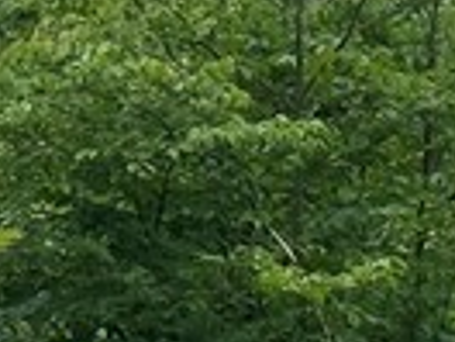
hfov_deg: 5.1
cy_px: -121
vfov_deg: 4.0
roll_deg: -0.2
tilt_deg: +1.6
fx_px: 4877
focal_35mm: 371
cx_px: 1320
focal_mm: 6.86
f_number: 1.78
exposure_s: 1/724
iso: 64
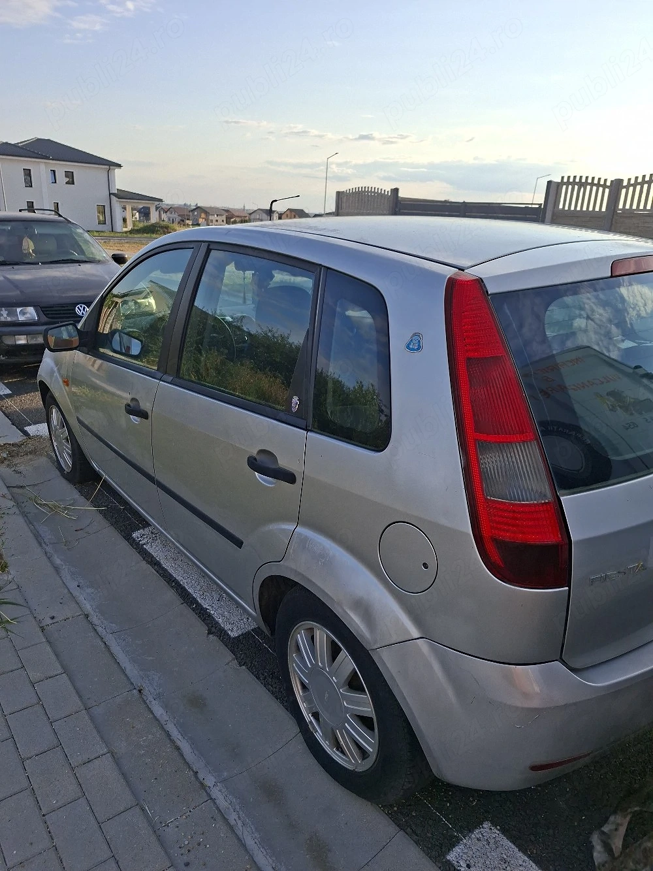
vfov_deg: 73.9
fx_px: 578
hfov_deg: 58.9
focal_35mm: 23
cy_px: 436
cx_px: 326
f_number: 1.8
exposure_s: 1/2000
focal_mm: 5.54
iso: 50
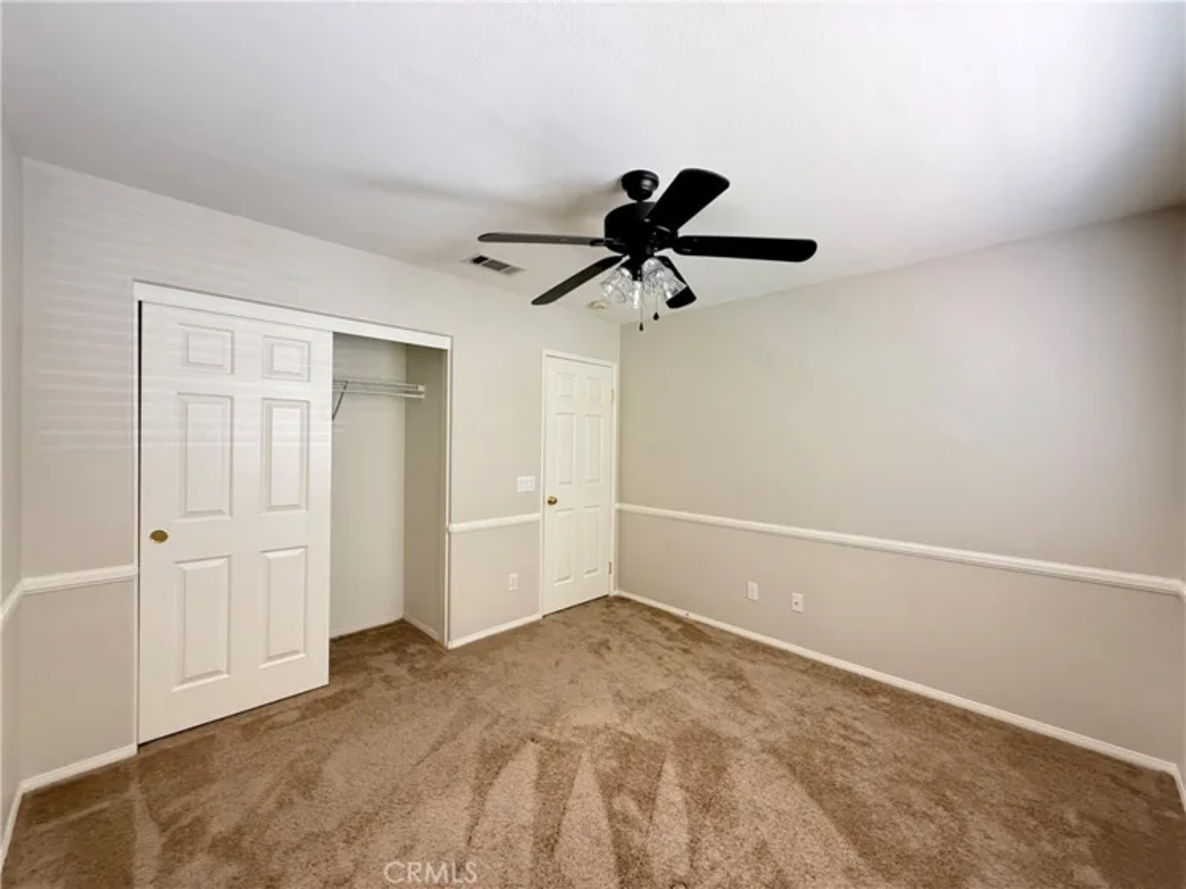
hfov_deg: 102.1
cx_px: 593
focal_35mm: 14
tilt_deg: -0.7
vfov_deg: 85.7
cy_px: 444
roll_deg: -0.6
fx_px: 480
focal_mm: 2.22
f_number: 2.2
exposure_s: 1/60
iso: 500
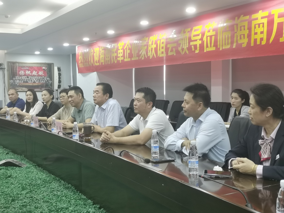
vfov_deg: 30.9
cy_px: 106
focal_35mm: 47
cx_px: 142
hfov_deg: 40.4
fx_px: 386
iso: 125
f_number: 1.8
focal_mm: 5.58
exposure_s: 1/50
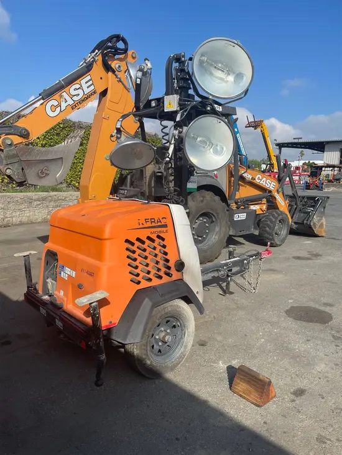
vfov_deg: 67.3
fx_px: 342
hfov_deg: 53.1
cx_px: 171
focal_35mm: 26
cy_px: 228
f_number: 1.6
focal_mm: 4.2
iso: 50
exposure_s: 1/5051
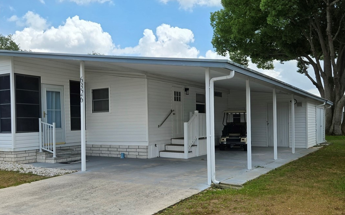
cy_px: 117
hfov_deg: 52.6
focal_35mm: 37
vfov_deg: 34.4
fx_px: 348
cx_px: 150
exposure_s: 1/1554
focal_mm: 5.4
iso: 25
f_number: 1.8
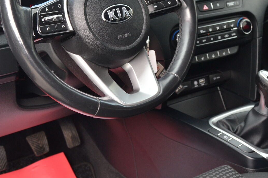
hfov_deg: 32.8
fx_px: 454
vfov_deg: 21.9
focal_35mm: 61
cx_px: 116
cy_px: 34
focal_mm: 22
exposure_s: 1/125
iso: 320
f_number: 5.6
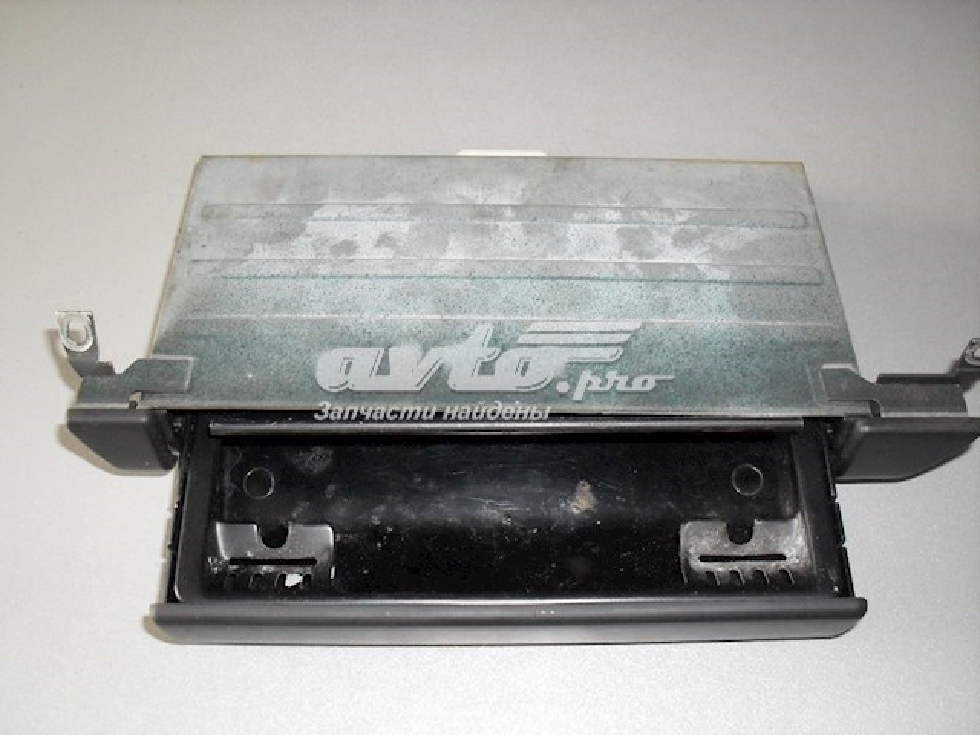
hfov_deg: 49.0
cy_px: 368
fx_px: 1076
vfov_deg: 37.7
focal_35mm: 38
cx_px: 490
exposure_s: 1/45
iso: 200
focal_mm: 6.3
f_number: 2.8
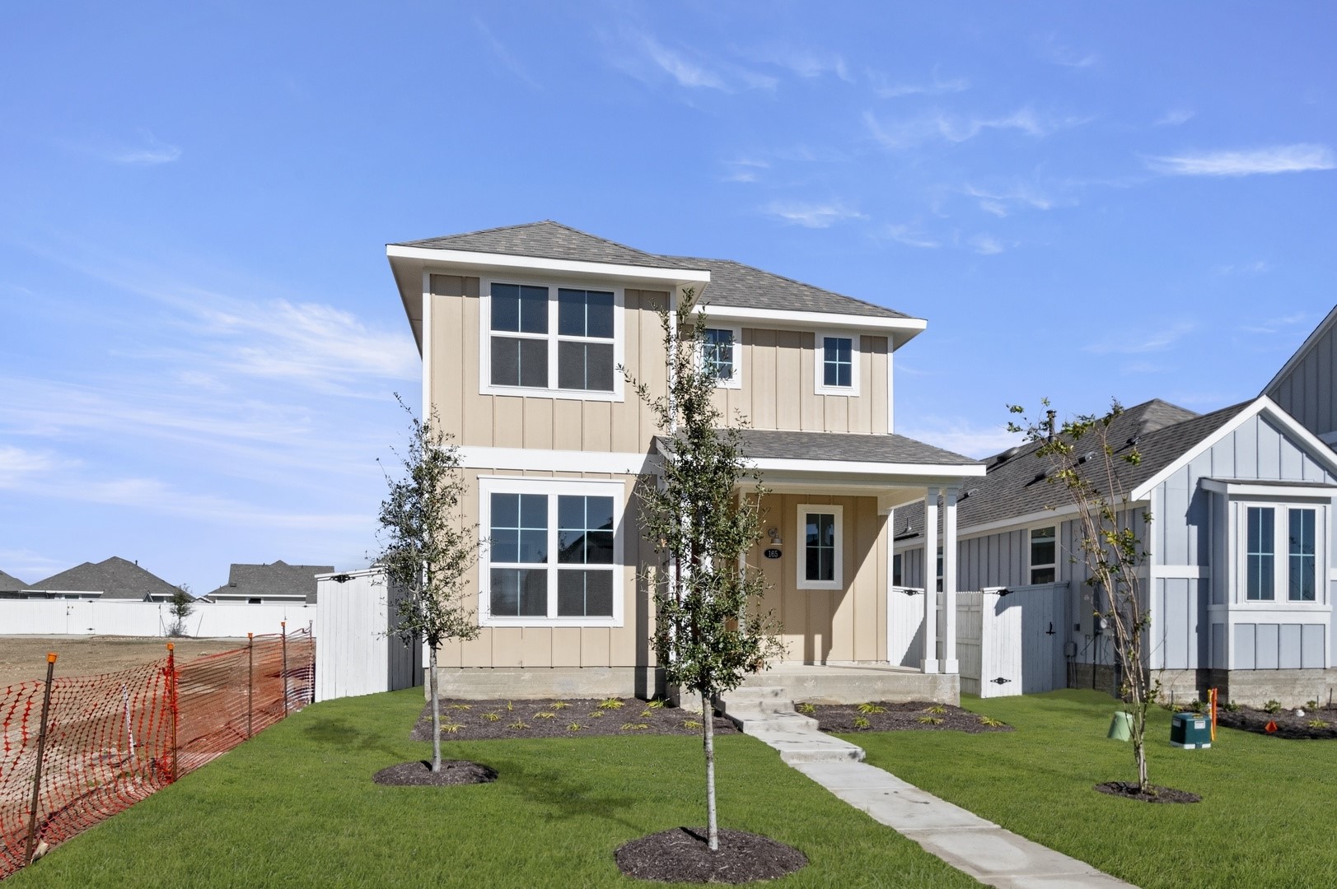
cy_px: 444
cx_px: 668
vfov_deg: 36.8
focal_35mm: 36
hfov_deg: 53.2
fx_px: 1336
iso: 400
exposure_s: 1/800
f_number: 8
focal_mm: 24
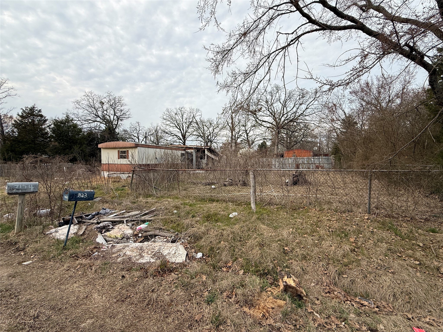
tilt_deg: -0.7
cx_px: 222
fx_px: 179
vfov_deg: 85.7
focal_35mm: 14
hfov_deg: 102.1
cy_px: 166
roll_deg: +0.7
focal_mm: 2.22
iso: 50
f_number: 2.2
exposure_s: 1/347
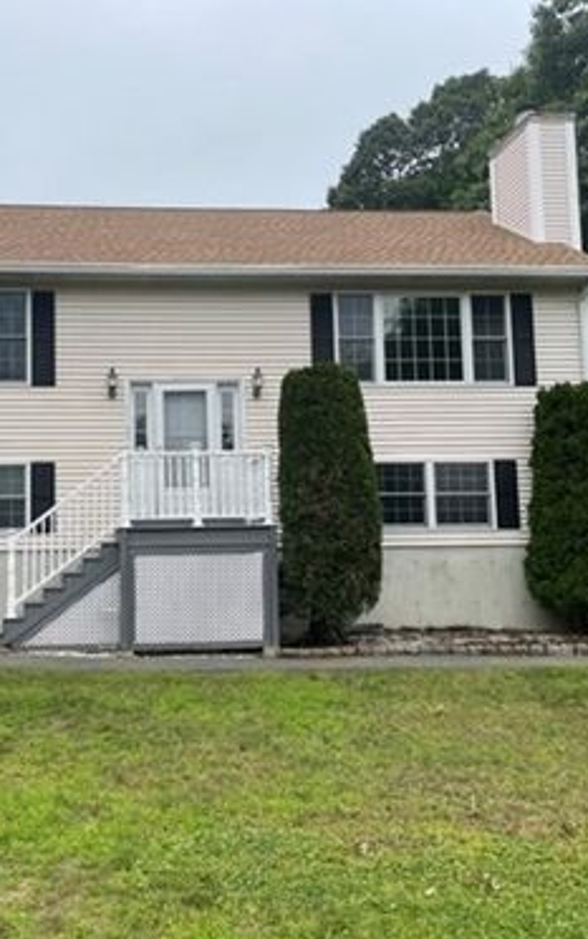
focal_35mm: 37
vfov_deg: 52.7
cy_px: 468
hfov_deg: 34.0
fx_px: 947
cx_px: 167
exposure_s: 1/2212
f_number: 1.6
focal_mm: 4.2
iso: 32
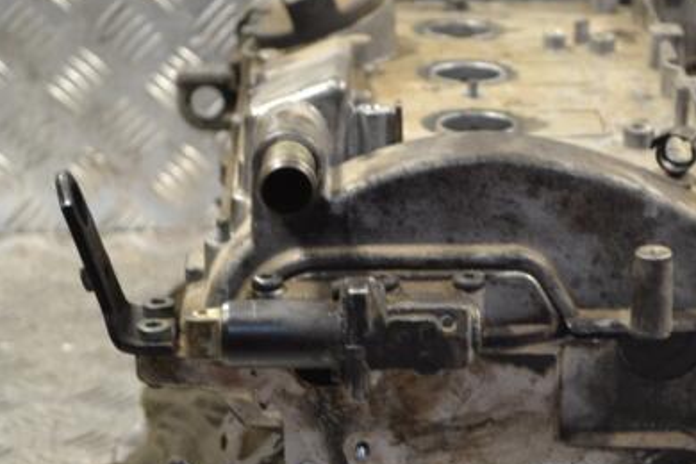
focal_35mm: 127
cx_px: 464
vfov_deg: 10.8
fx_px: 2451
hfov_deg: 16.1
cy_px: 332
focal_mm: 55
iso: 500
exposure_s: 1/30
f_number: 5.6
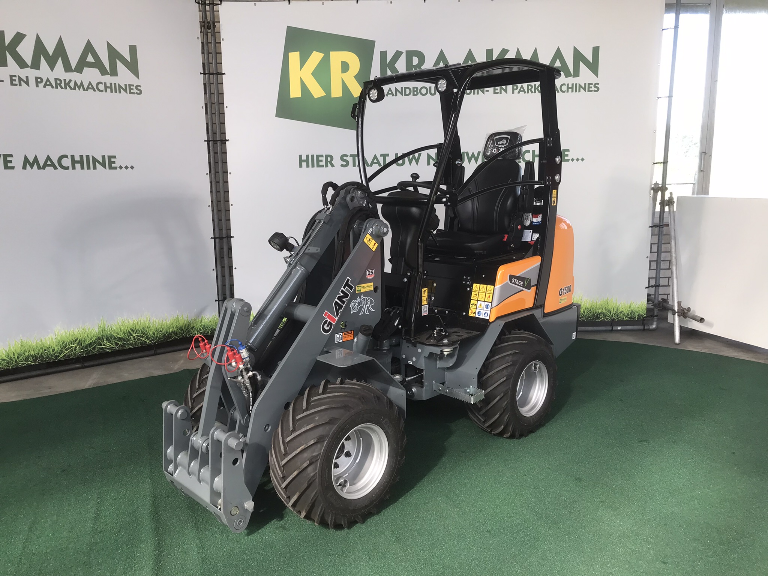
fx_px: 621
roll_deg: +0.7
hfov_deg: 63.4
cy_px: 288
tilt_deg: -8.6
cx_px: 384
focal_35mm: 28
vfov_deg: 49.7
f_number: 1.8
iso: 20
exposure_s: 1/100
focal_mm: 3.99
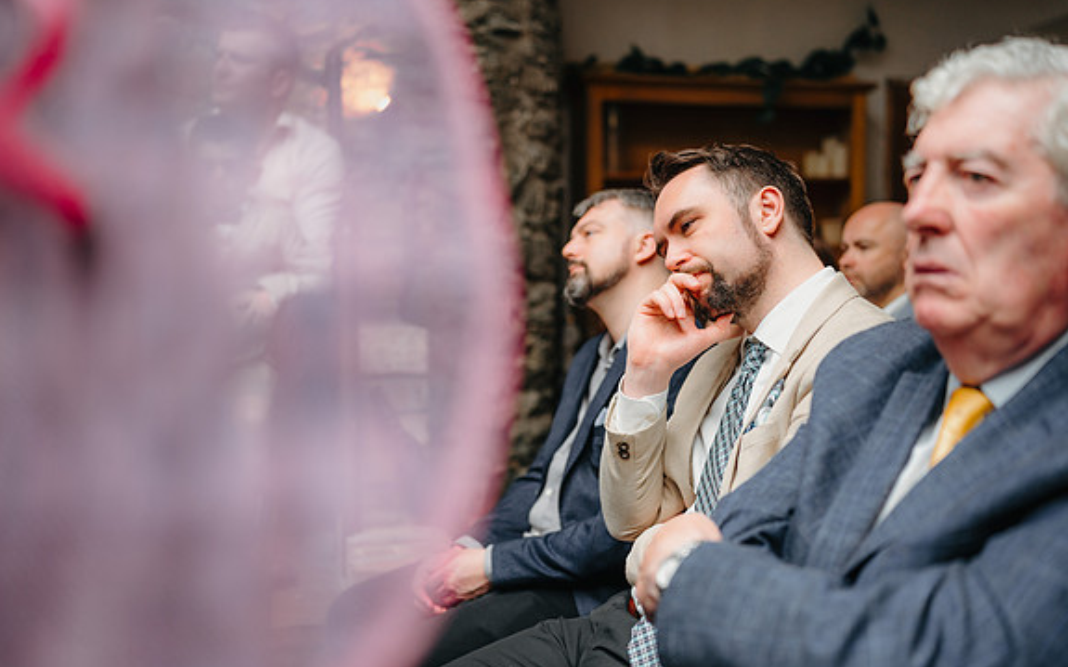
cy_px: 347
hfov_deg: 54.0
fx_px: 1048
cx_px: 537
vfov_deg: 35.3
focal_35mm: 36
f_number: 1.6
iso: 100
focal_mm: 35
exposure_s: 1/320
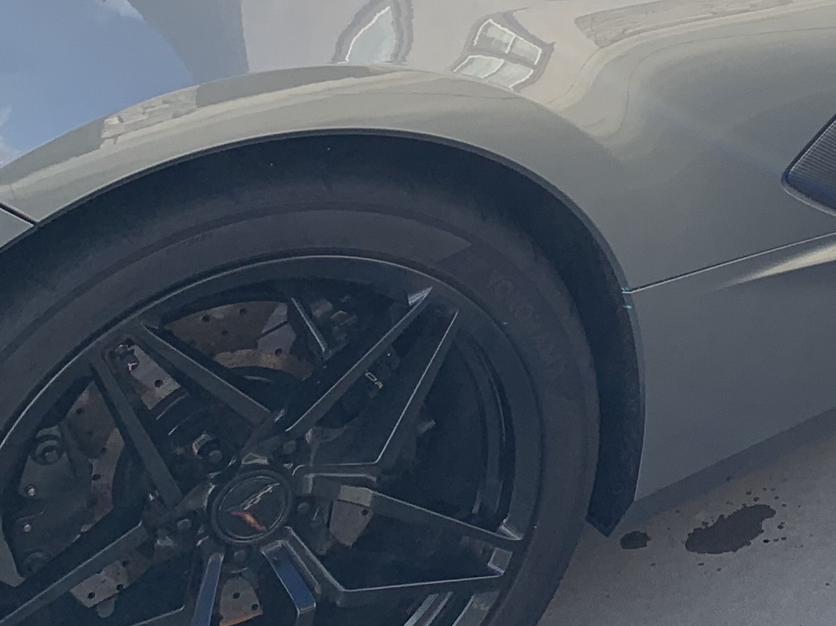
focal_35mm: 89
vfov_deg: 16.2
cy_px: -45
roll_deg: -1.3
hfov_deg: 20.8
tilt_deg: -20.7
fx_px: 2149
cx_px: 948
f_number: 1.8
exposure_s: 1/796
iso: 25
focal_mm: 4.25
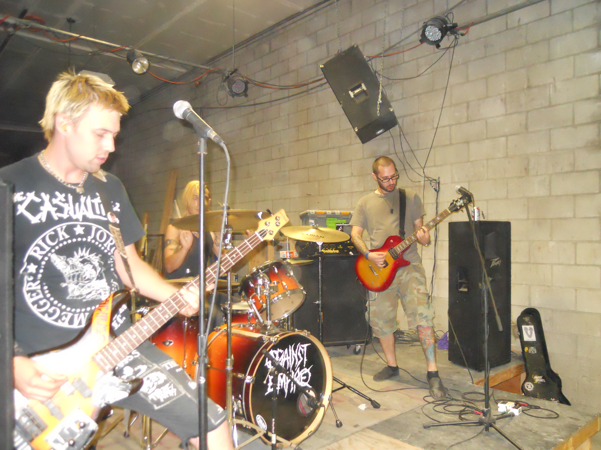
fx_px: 486
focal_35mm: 28
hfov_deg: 63.4
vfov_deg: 49.7
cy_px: 225
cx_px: 300
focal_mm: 5
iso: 1000
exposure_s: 1/25
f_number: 2.7
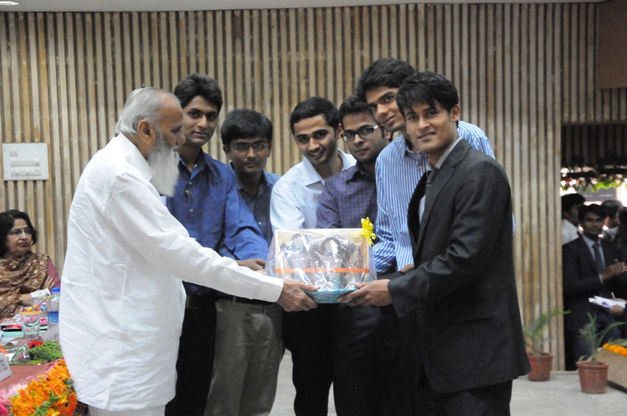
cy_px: 208
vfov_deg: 18.1
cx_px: 314
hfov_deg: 27.0
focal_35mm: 75
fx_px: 1304
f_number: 5
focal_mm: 50
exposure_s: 1/60
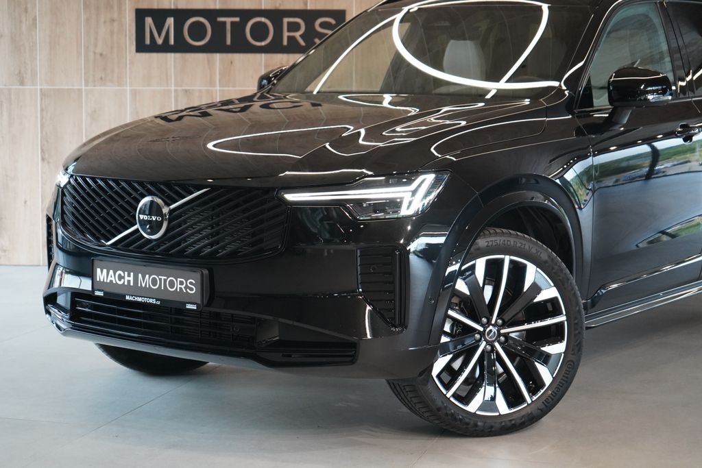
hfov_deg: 28.8
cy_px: 234
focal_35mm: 70
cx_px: 351
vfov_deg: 19.5
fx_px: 1365
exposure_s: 1/160
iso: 6400
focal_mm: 70
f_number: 5.6
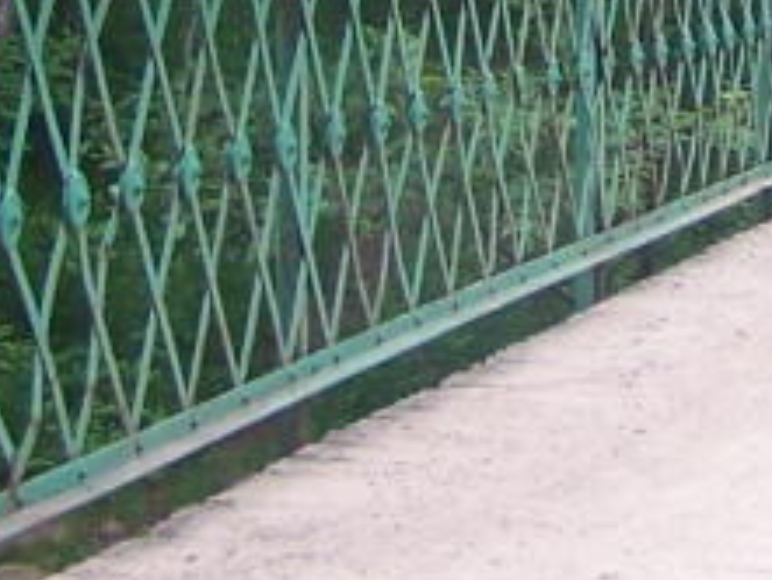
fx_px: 3927
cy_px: -632
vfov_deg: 8.0
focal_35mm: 176
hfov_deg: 10.7
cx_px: 1289
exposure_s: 1/320
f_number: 2.8
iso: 80
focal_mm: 6.3
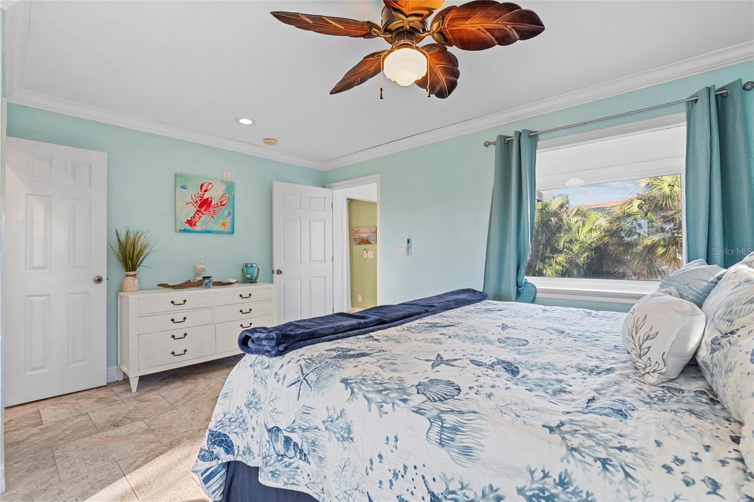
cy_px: 251
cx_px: 377
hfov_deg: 96.7
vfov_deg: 73.7
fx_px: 335
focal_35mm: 16
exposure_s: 1.3
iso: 250
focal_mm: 16
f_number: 9
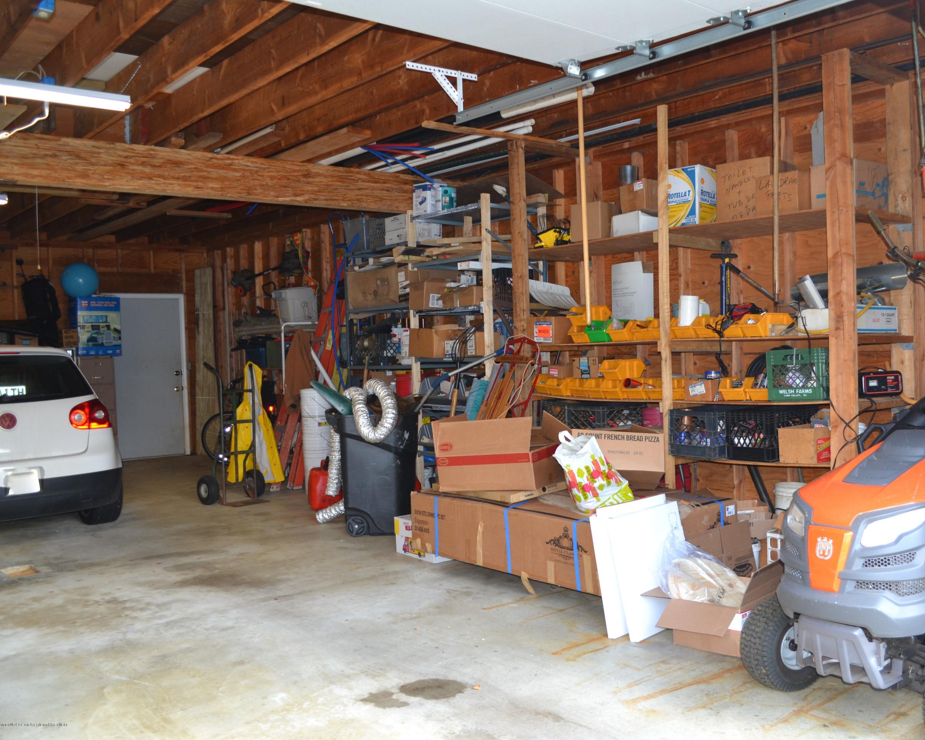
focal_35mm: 31
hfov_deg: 56.9
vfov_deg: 47.1
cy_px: 371
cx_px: 542
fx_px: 849
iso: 400
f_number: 3.5
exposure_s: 1/60
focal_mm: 18
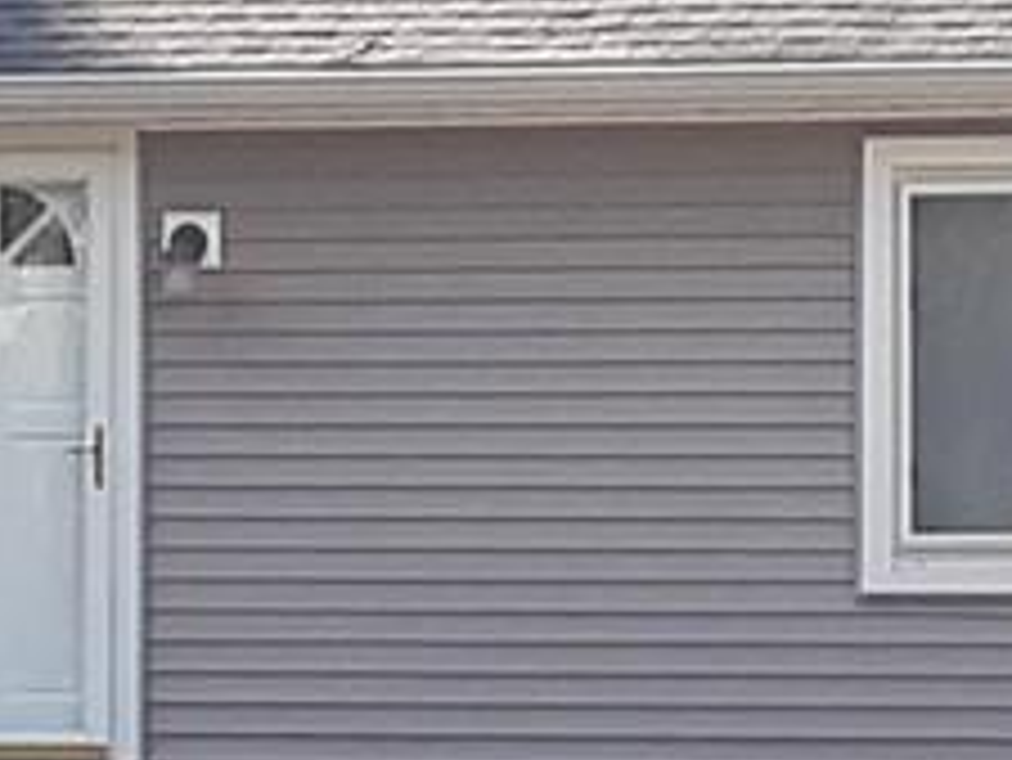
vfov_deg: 12.1
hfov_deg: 15.8
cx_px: 135
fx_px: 3598
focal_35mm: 123
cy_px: 274
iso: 40
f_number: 1.9
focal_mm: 3.6
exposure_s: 1/398
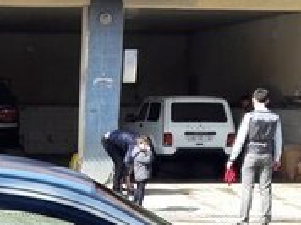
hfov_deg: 18.3
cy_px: 292
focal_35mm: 104
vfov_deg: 13.7
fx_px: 903
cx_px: -24
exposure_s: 1/454
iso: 40
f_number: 1.9
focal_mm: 3.7
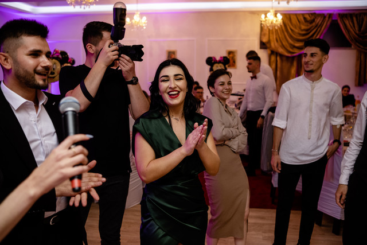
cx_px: 184
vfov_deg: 37.9
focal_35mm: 35
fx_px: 357
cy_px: 122
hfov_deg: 54.4
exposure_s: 1/200
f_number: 2
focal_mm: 23
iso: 1000
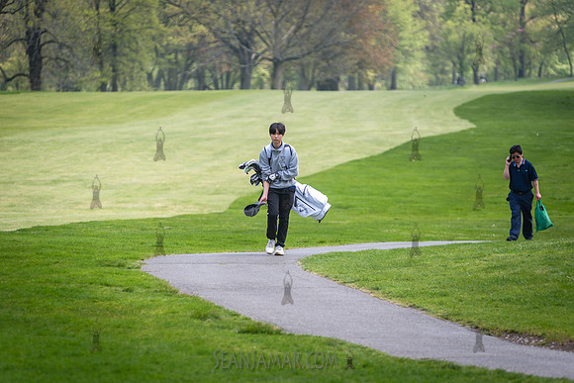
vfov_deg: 6.2
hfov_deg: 9.3
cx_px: 256
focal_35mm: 222
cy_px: 204
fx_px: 3537
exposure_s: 1/500
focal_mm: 200
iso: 100
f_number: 3.5
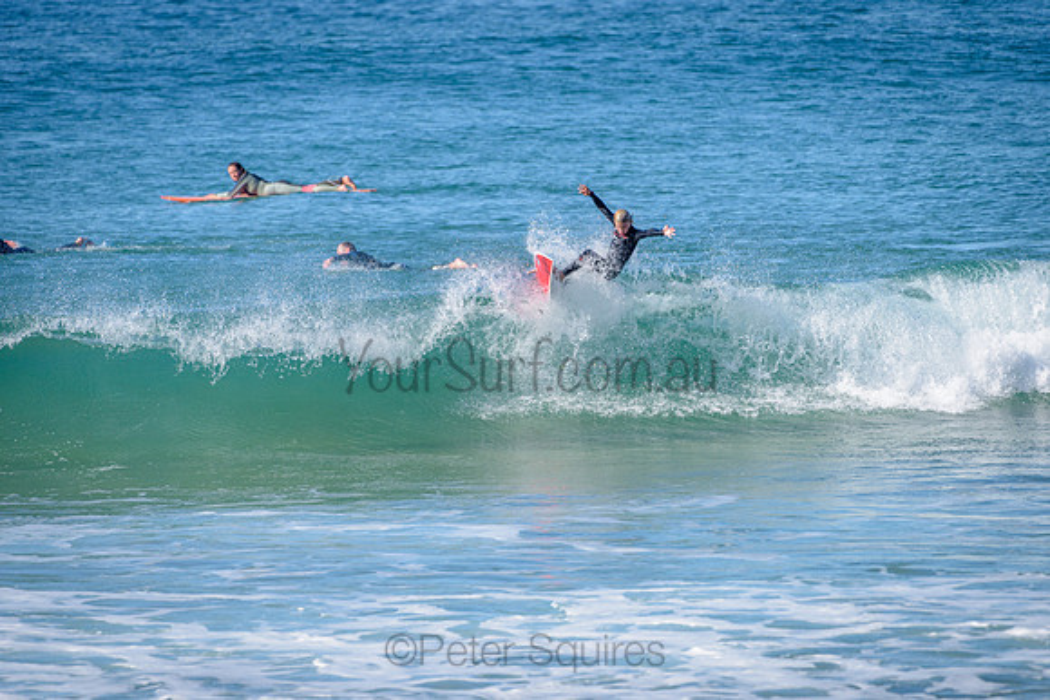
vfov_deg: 2.8
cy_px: 350
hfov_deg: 4.1
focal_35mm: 500
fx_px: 14586
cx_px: 525
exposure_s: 1/2000
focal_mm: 500
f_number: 5.6
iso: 220
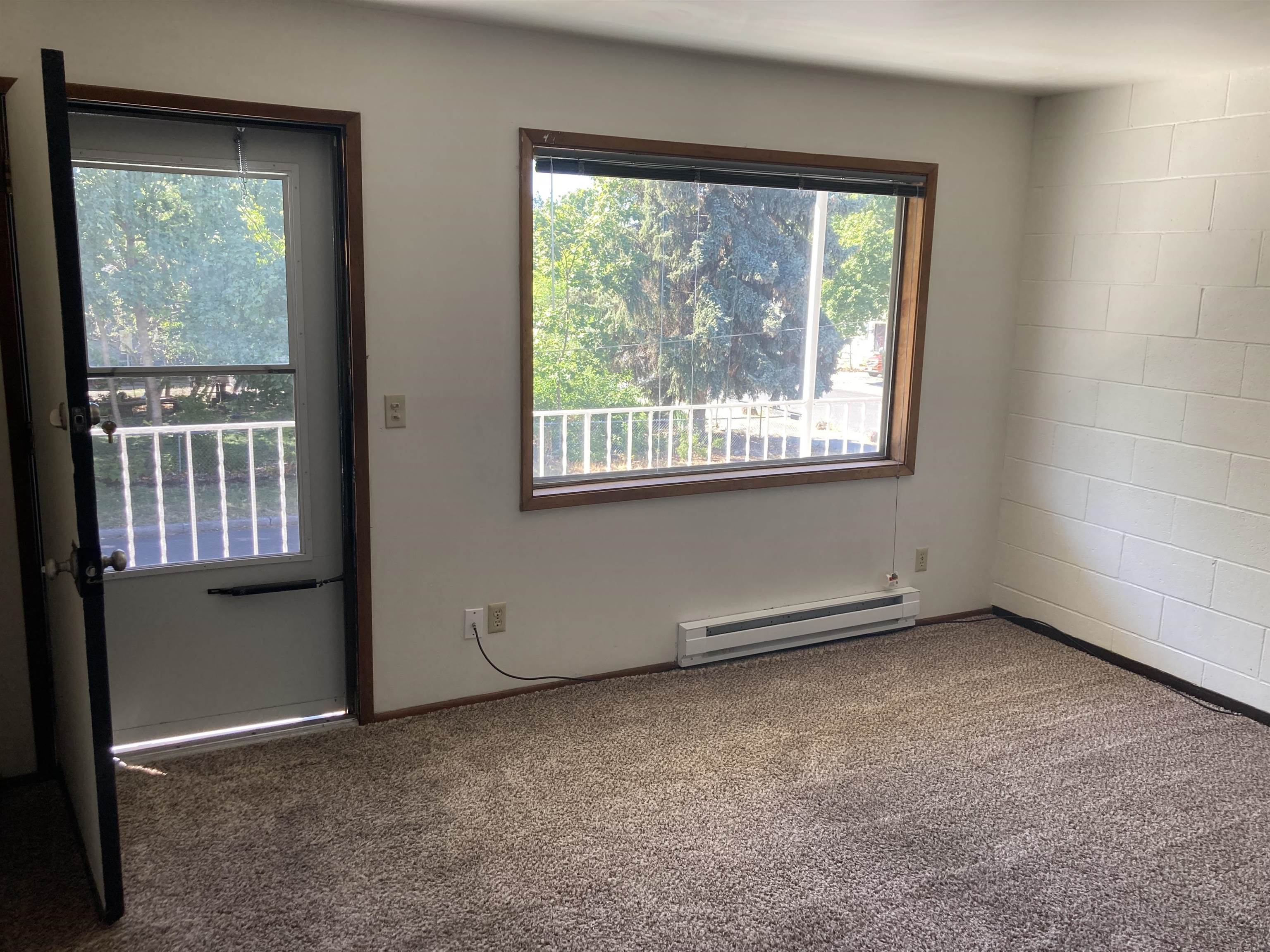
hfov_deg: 63.4
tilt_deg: -11.0
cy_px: 476
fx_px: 1027
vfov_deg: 49.7
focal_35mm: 28
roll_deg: -1.5
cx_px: 635
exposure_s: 1/121
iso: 64
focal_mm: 3.99
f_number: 1.8
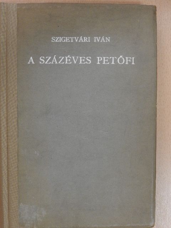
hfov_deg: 26.6
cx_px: 86
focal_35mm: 55
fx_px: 362
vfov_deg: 34.9
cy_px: 114
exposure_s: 1/15
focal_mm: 9.9
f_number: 5
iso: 400
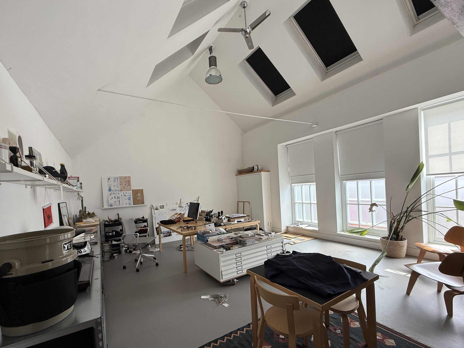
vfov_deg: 77.9
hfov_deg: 94.4
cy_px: 193
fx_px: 214
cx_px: 218
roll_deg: +3.5
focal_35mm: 16
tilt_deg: -2.4
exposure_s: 1/99
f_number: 2.2
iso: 80
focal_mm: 2.22
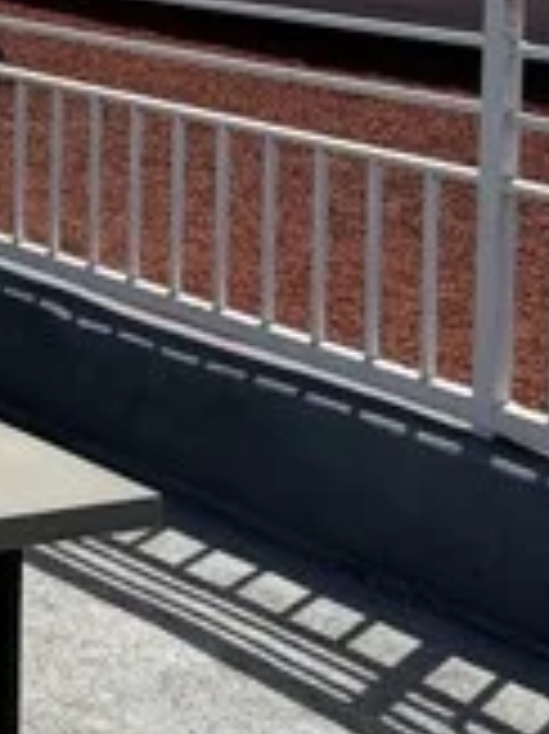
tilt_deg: -4.8
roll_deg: +2.0
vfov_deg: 18.6
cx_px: -788
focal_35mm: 102
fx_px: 2160
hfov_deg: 11.7
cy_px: -50
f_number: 1.6
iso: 50
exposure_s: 1/7813
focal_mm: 5.96
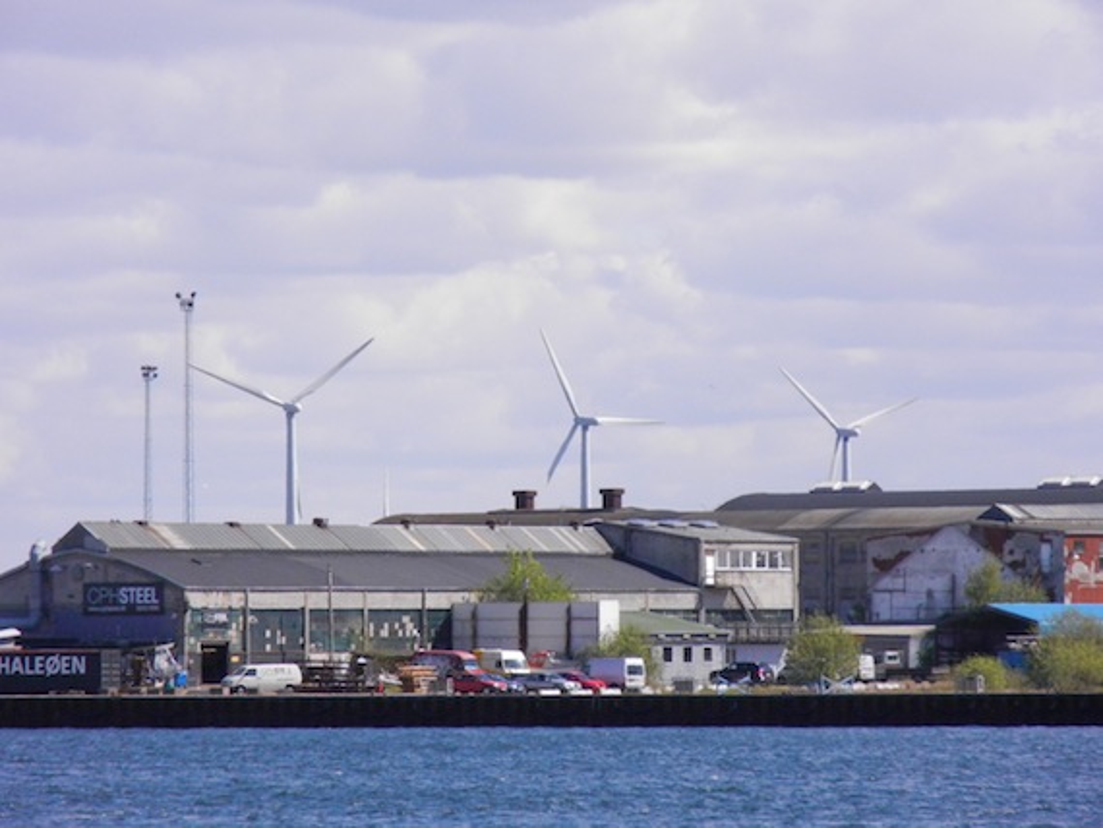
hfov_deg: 6.6
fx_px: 9563
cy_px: 414
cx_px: 552
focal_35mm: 300
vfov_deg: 5.0
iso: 800
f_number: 11.2
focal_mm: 54
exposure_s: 1/710
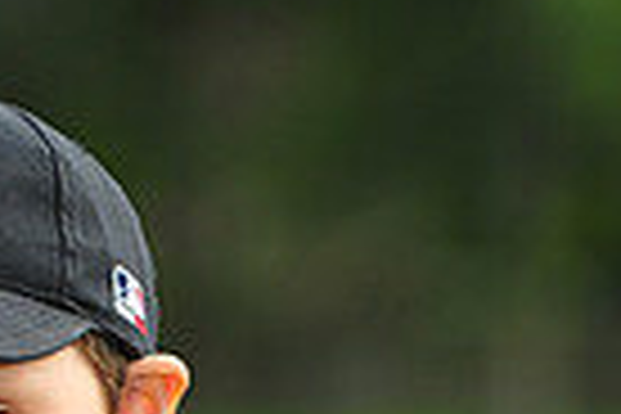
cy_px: 724
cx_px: -9
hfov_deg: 3.0
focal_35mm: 694
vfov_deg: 2.0
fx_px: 11971
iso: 400
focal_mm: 165
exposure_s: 1/1600
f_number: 4.5
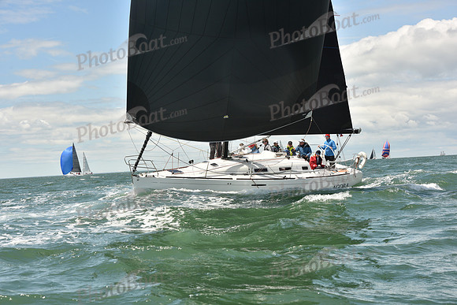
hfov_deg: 27.0
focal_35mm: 75
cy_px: 152
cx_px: 228
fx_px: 952
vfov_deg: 18.2
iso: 320
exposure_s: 1/800
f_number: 10
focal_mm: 75
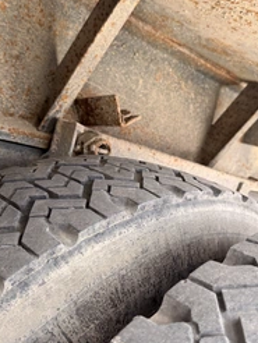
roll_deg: -14.5
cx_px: 137
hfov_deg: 36.9
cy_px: 185
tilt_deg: -7.1
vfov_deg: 47.8
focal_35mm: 39
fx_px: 387
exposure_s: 1/230
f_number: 1.78
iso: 200
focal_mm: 6.76
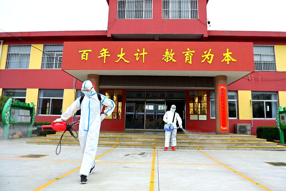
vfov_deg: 53.1
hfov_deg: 73.7
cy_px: 96
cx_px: 143
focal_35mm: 24
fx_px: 191
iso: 100
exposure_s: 1/250
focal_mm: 24
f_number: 3.2
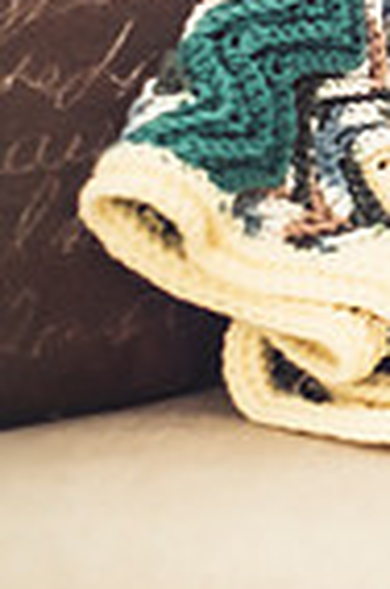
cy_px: -85
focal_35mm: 208
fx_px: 3396
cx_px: 1137
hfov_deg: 6.1
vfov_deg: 9.8
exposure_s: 1/125
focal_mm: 50
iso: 1000
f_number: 2.8
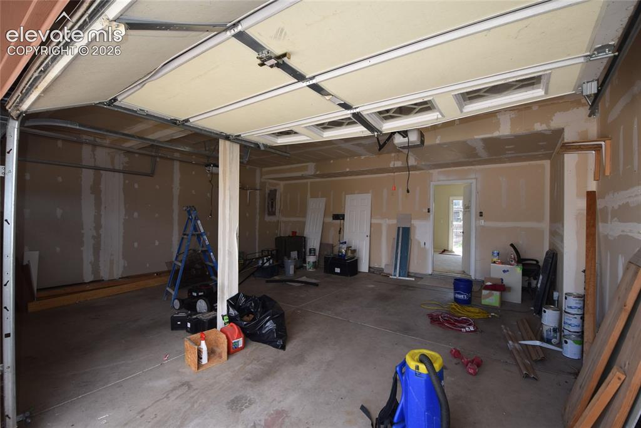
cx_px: 320
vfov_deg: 77.4
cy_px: 214
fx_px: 267
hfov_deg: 100.4
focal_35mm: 15
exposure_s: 1/125
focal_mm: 10
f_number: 5.6
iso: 250
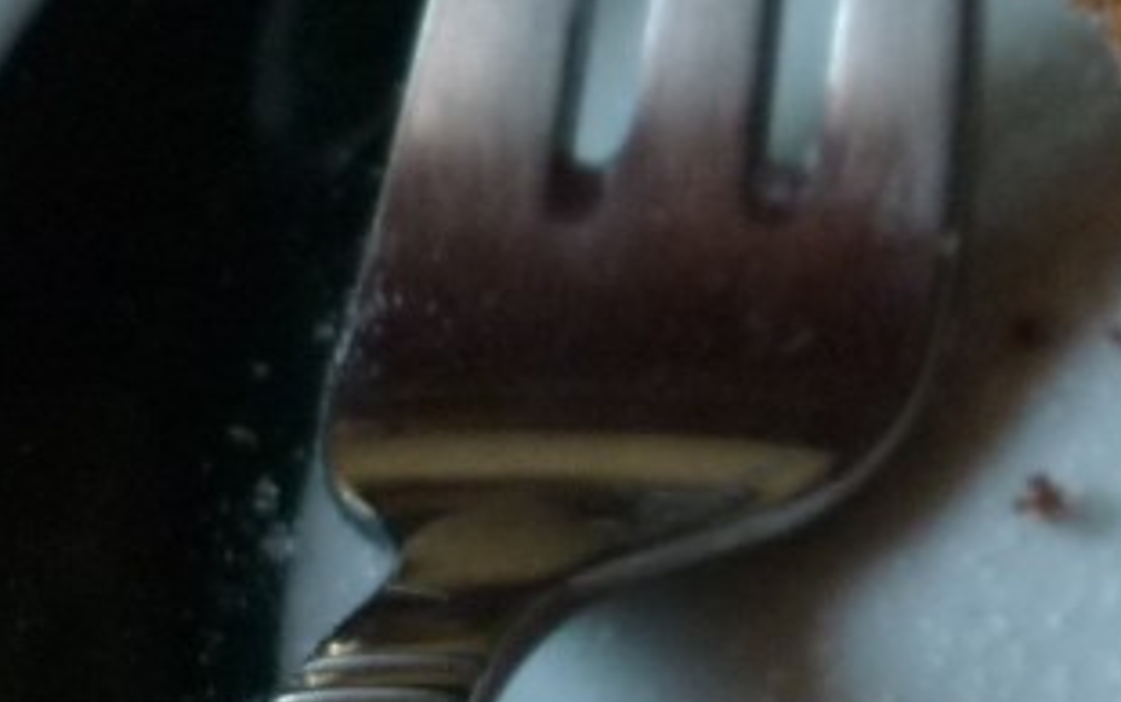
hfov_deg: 11.6
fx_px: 4829
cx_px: 2372
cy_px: 624
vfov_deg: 8.3
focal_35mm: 158
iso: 200
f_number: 2.8
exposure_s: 1/80
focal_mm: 5.5
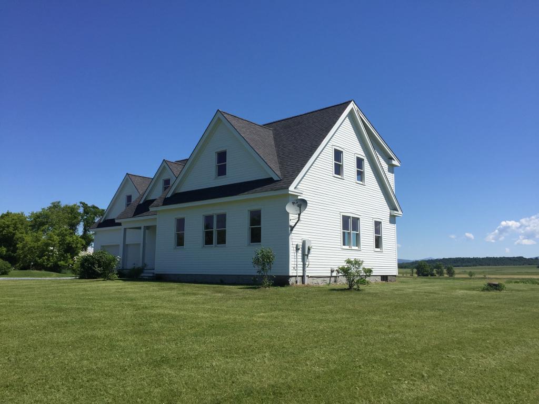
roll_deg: -2.2
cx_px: 270
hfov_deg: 61.7
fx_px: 452
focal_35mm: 29
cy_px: 202
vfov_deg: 48.2
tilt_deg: +8.5
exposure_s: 1/2825
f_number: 2.2
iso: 32
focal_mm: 4.15
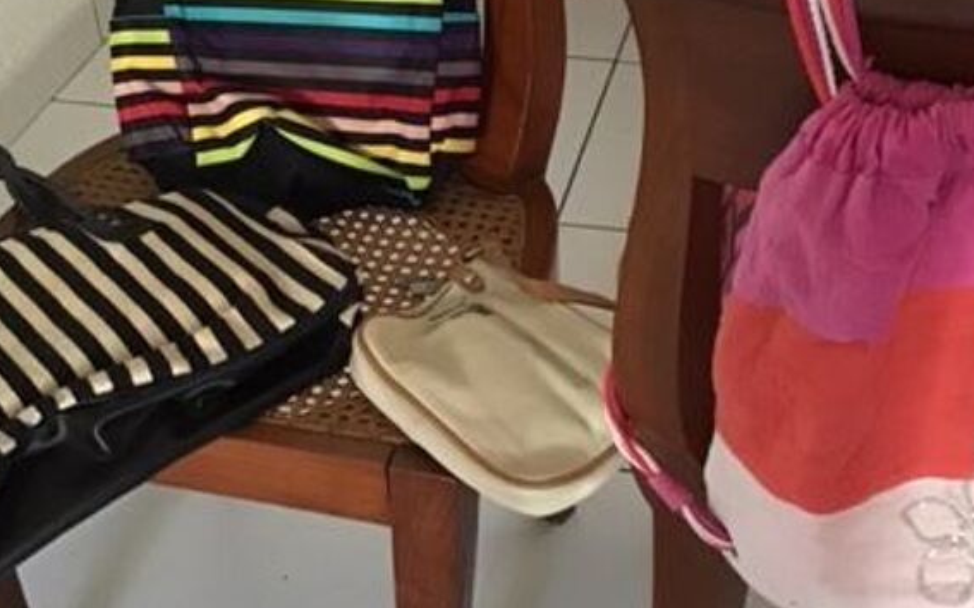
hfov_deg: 35.0
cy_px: 235
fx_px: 1539
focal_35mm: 58
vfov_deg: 22.3
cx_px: 567
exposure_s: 1/17
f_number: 2.4
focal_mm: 3.3
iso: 500
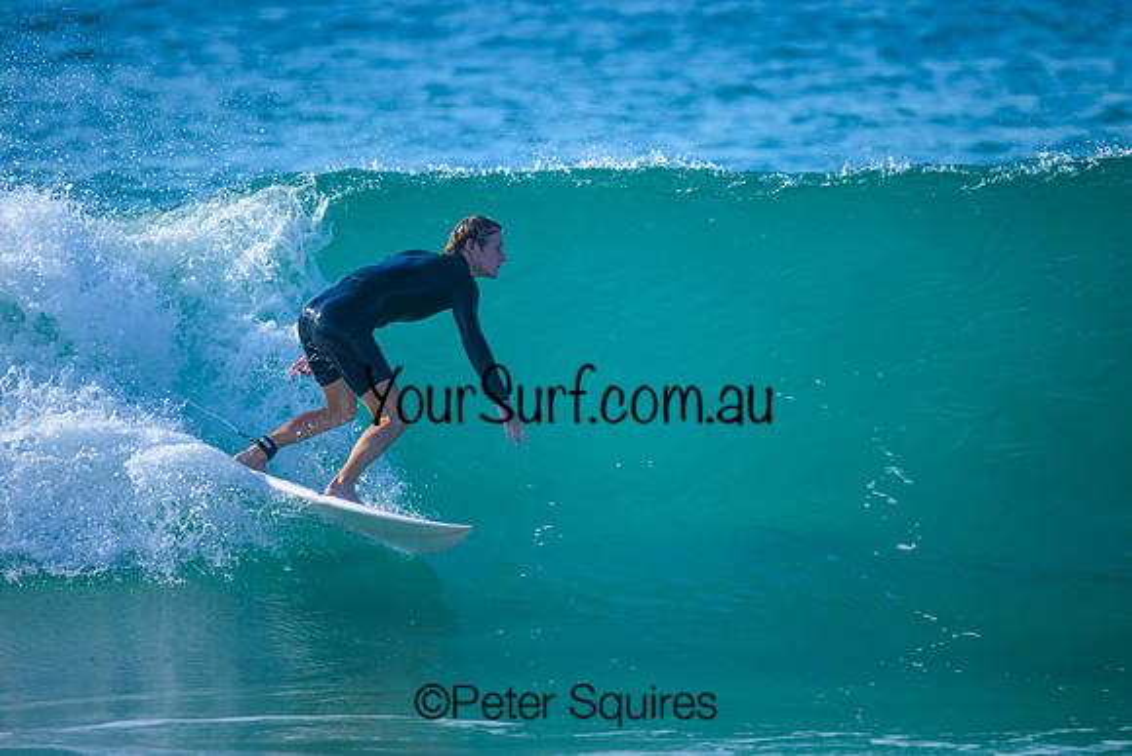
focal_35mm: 800
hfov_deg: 2.6
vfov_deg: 1.7
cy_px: 378
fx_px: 25160
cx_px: 566
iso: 500
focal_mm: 800
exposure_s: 1/2500
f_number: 6.3
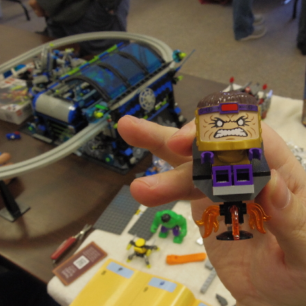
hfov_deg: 39.6
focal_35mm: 42
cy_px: 152
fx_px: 420
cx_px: 201
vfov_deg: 40.0
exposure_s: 1/60
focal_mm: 6.4
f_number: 4.5
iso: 400
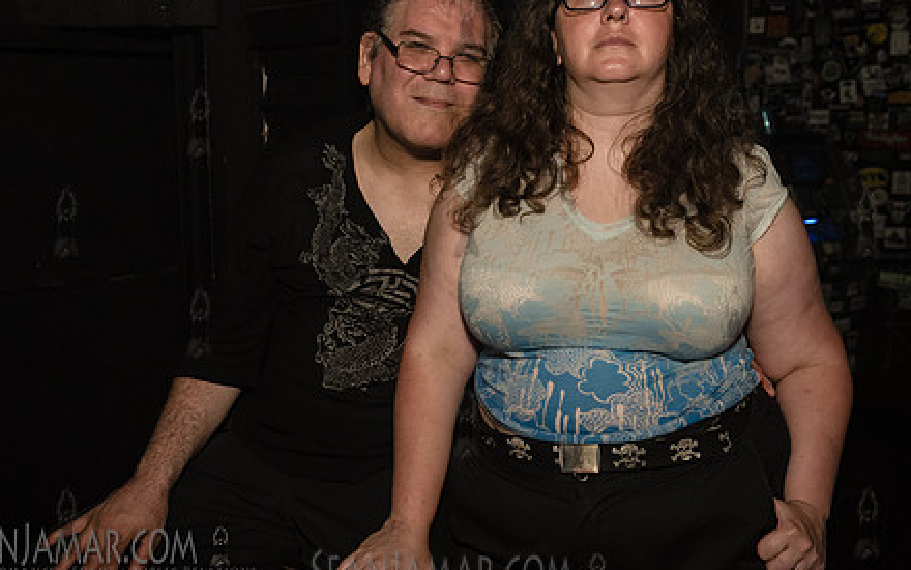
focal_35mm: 39
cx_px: 466
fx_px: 968
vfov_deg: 32.6
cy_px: 221
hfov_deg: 50.4
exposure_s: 1/320
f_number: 4.5
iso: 2000
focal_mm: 29
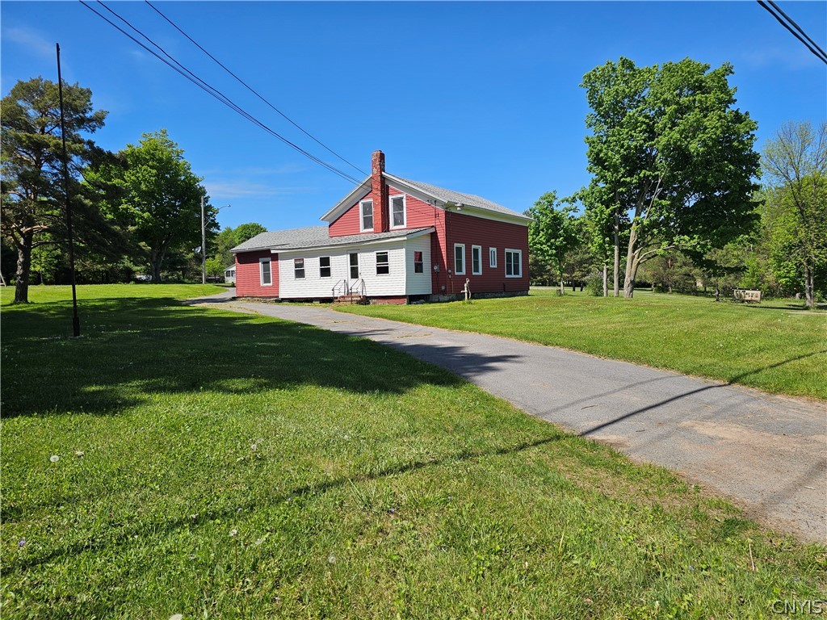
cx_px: 414
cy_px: 310
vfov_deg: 58.9
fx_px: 549
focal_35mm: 23
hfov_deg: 73.9
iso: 10
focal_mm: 6.3
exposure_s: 1/890
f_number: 1.7
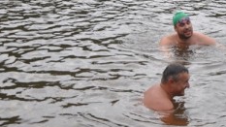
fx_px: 678
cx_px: 231
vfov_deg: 10.7
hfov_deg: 18.4
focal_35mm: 113
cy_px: 44
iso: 400
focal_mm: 35
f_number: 5
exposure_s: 1/100
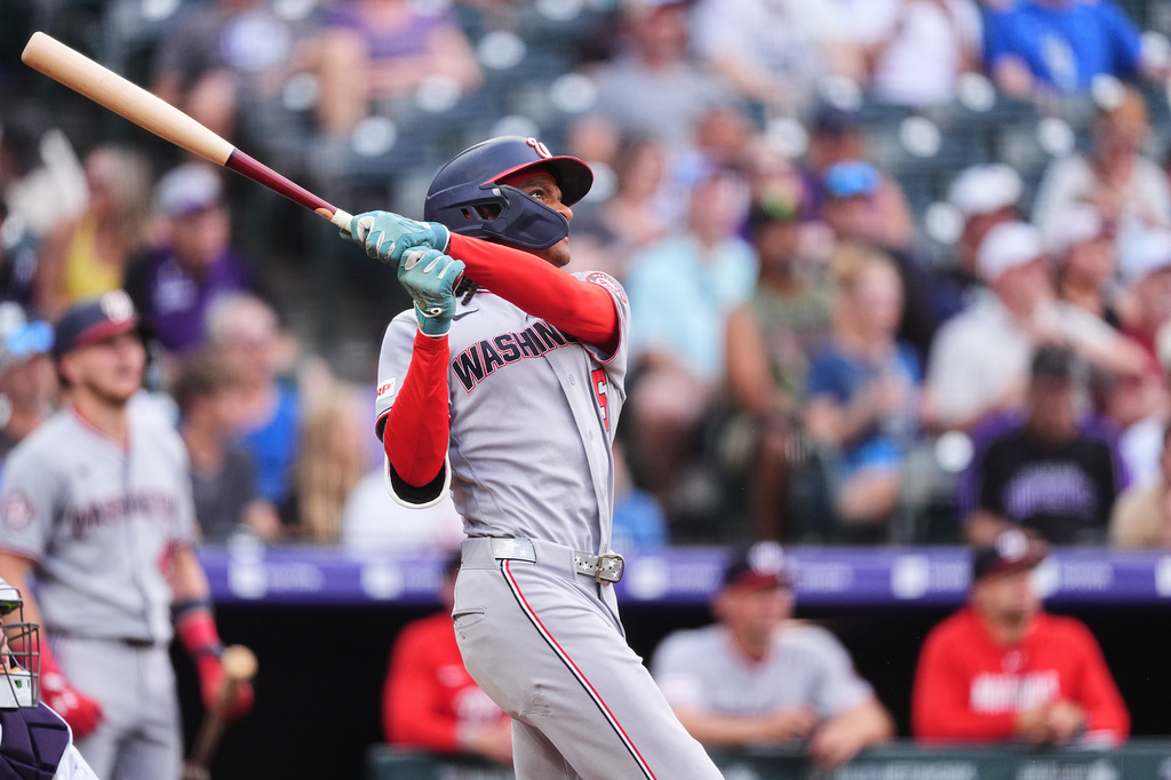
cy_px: 390
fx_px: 19509
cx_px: 586
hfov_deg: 3.4
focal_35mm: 600
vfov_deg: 2.3
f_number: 4
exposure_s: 1/1600
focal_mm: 600
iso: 2000
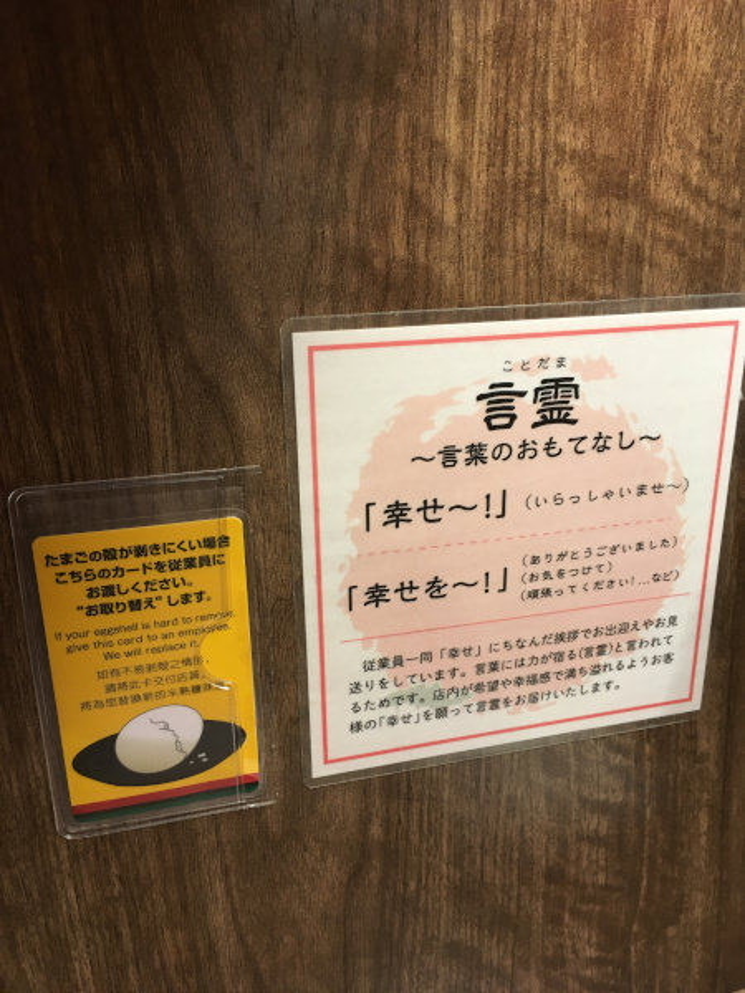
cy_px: 496
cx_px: 372
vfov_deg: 61.7
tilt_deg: -21.1
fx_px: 832
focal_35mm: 29
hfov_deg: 48.2
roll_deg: +1.9
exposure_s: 1/30
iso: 50
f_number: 2.2
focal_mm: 4.15
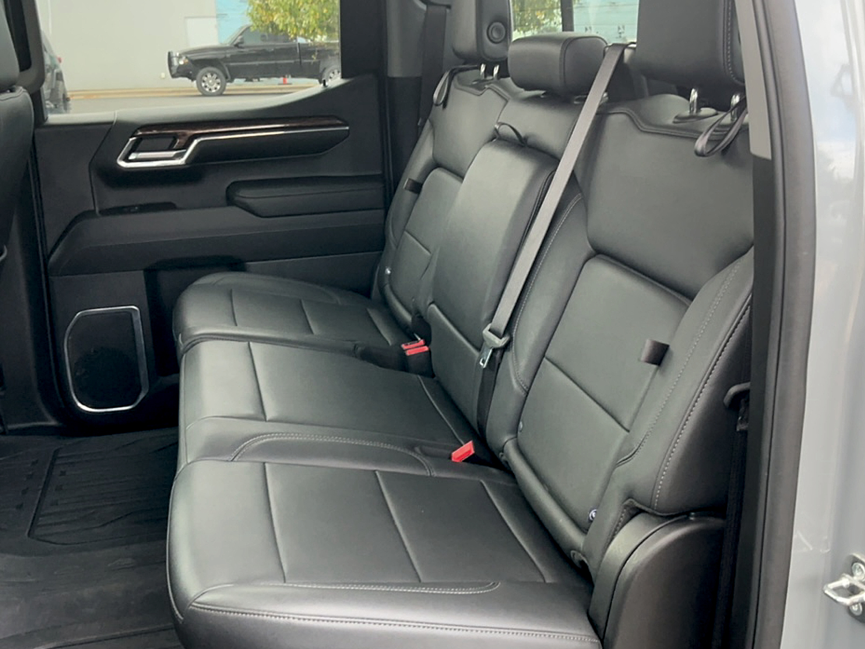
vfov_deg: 45.4
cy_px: 333
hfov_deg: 58.4
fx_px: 775
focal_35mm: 31
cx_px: 432
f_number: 1.8
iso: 50
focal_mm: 3
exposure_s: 1/60
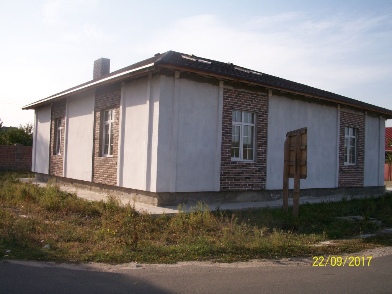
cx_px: 196
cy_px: 147
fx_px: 396
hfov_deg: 52.6
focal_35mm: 35
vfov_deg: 40.7
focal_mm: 6.3
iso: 80
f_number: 5.6
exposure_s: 1/320
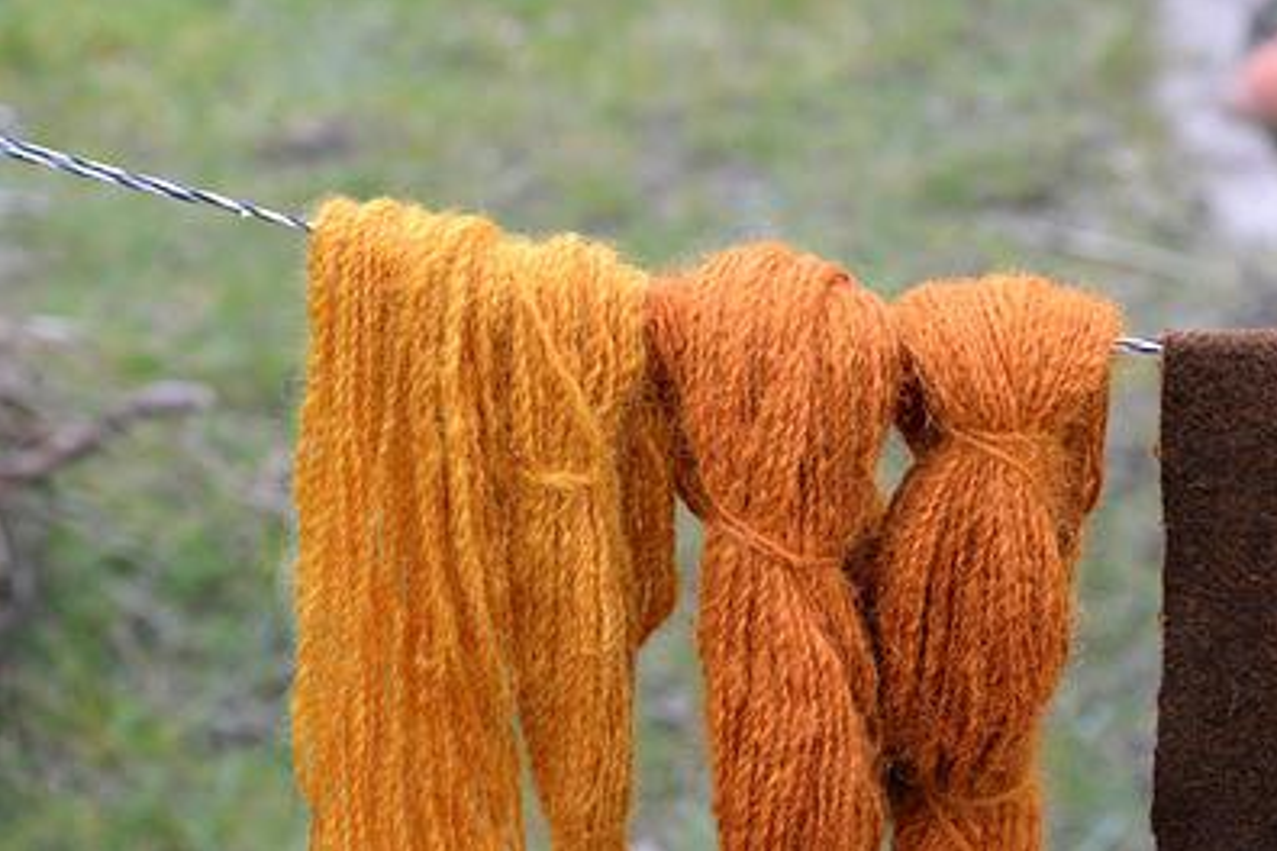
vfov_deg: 15.9
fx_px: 3050
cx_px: 642
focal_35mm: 86
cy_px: 424
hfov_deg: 23.6
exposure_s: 1/200
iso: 1250
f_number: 8
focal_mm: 85
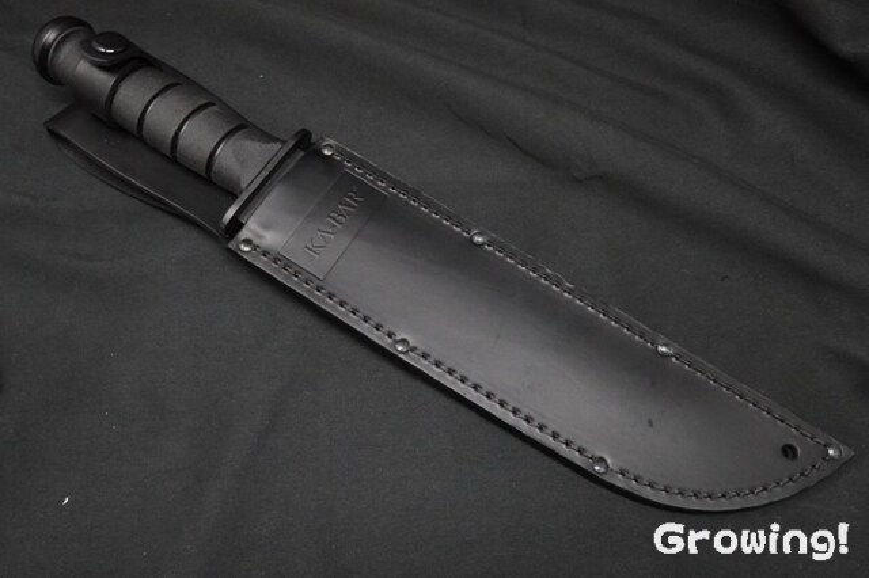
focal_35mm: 29
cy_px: 289
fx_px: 700
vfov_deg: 44.9
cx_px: 434
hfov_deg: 63.7
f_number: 10
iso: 1600
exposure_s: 1/30
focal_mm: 10.83
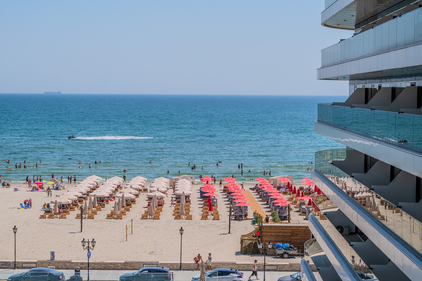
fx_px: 996
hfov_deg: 23.9
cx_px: 211
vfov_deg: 16.1
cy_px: 140
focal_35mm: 85
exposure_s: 1/5000
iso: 320
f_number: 5.6
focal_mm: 85
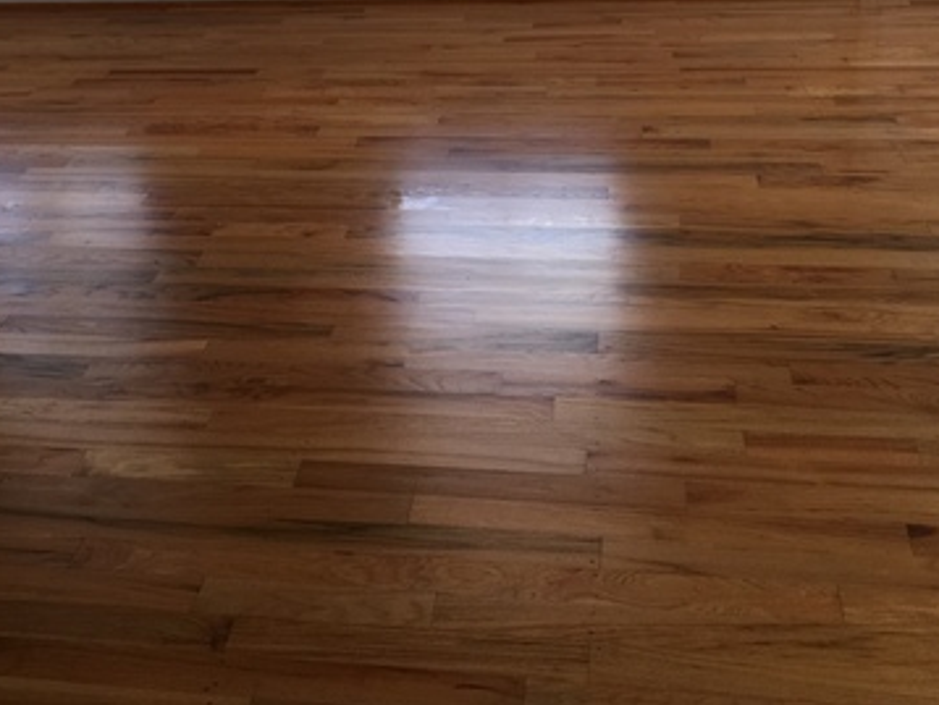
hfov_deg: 35.3
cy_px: 66
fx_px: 1466
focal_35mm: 54
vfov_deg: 26.1
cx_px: 337
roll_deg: +4.5
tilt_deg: -17.6
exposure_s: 1/30
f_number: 2.2
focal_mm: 4.15
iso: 32
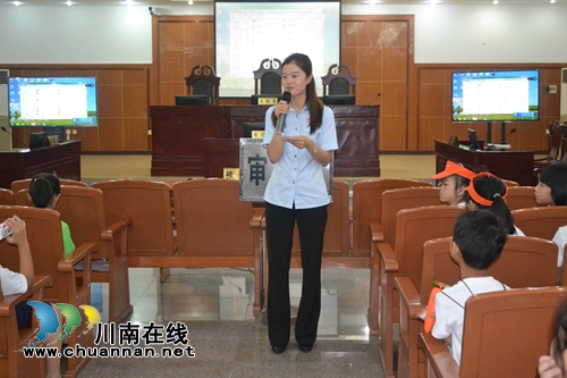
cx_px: 284
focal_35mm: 54
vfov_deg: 25.0
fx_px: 850
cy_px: 189
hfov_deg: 36.9
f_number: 5
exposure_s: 1/60
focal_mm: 36
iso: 3200
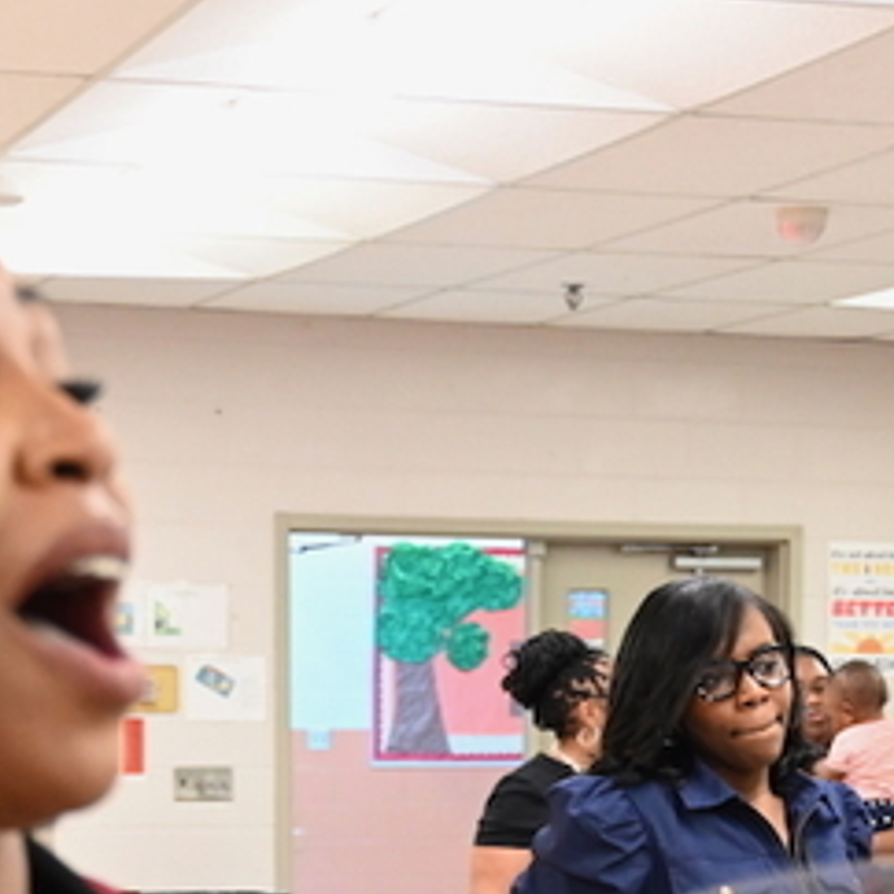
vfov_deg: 13.9
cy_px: 1064
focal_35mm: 122
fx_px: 3565
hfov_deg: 14.3
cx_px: 621
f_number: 4
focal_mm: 34
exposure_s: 1/200
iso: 3200
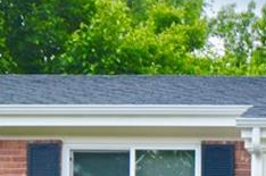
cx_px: 509
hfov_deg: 10.4
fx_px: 1364
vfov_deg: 7.0
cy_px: 409
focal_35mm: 185
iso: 100
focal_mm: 18
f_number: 6.3
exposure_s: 1/160
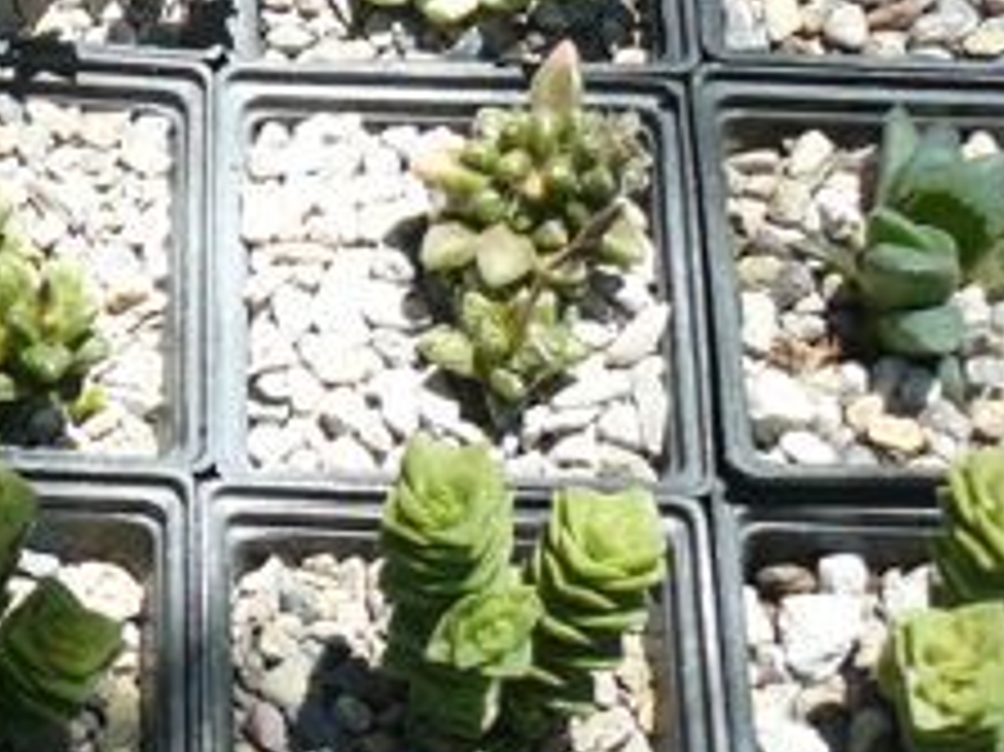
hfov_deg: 14.2
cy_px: 144
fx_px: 3739
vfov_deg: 11.4
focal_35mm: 129
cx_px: -527
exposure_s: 1/160
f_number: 4
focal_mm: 6
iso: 100
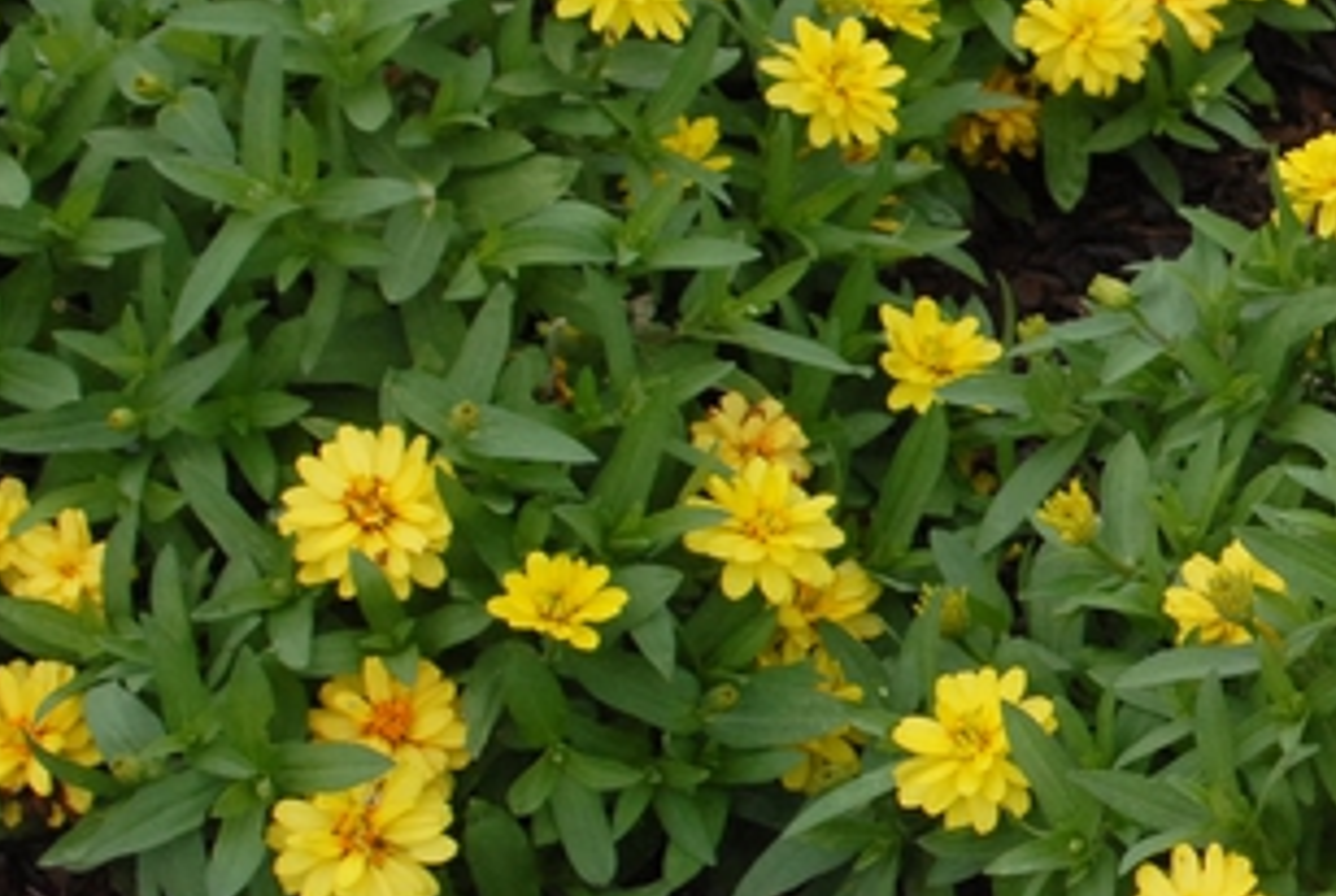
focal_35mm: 160
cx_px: 1828
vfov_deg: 8.6
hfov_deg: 12.4
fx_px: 5949
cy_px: 381
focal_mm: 32
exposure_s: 1/160
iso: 400
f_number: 6.3
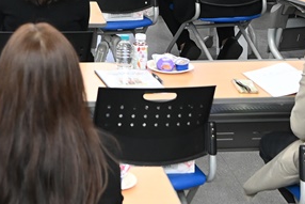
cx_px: -76
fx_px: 1127
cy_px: -55
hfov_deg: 14.8
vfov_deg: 10.1
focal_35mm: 133
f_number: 5.6
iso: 3200
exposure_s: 1/160
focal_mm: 38
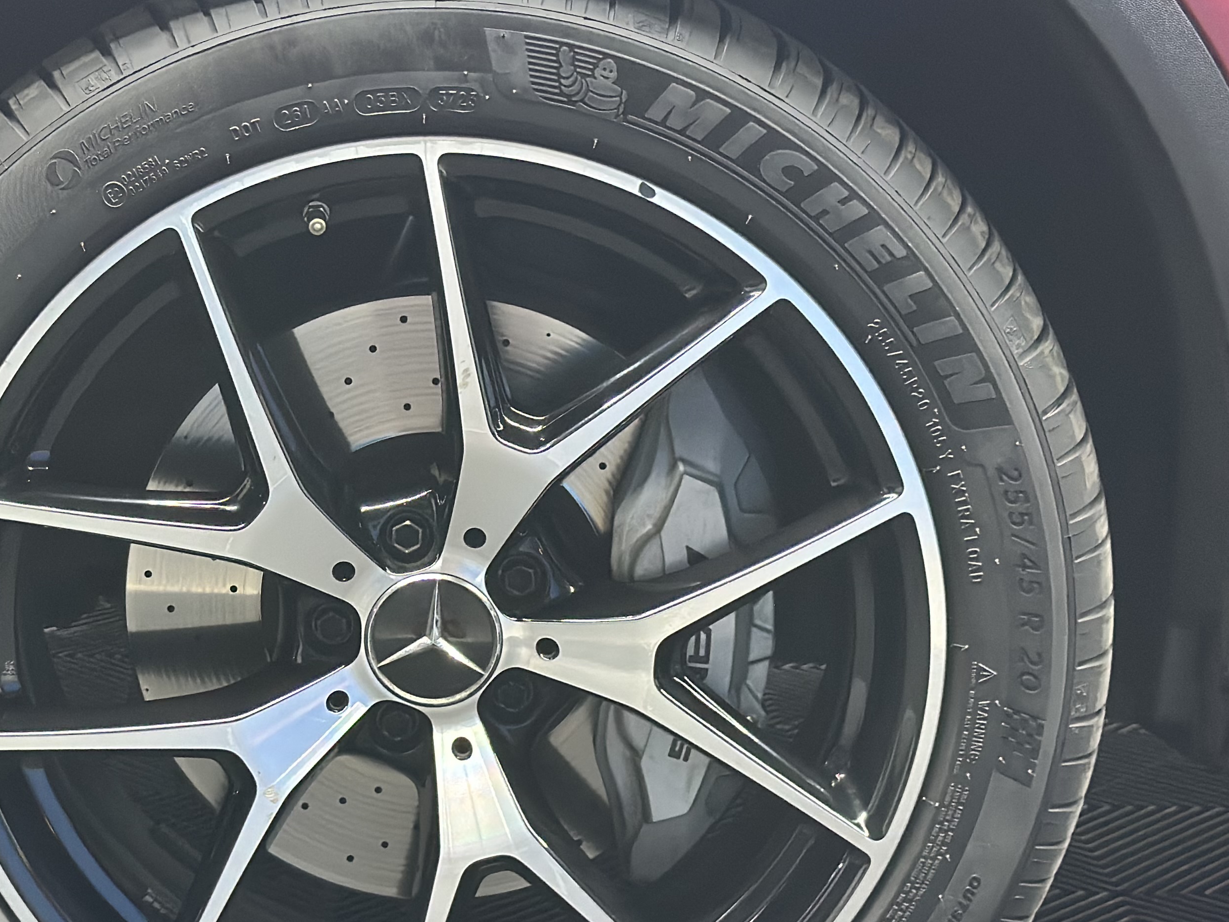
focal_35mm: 78
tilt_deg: -14.5
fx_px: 2769
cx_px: 419
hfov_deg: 24.9
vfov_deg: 18.9
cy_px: 566
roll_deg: -0.3
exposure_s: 1/33
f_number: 1.78
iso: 500
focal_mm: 6.86
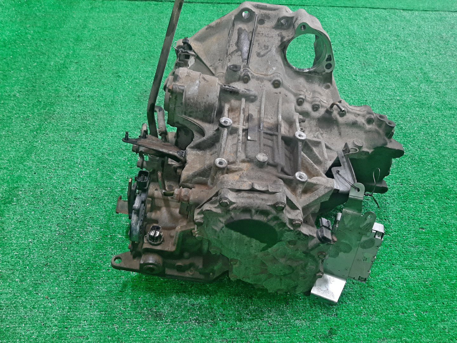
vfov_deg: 53.1
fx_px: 343
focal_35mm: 26
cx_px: 228
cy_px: 172
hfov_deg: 67.3
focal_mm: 3.93
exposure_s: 1/50
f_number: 1.7
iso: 121
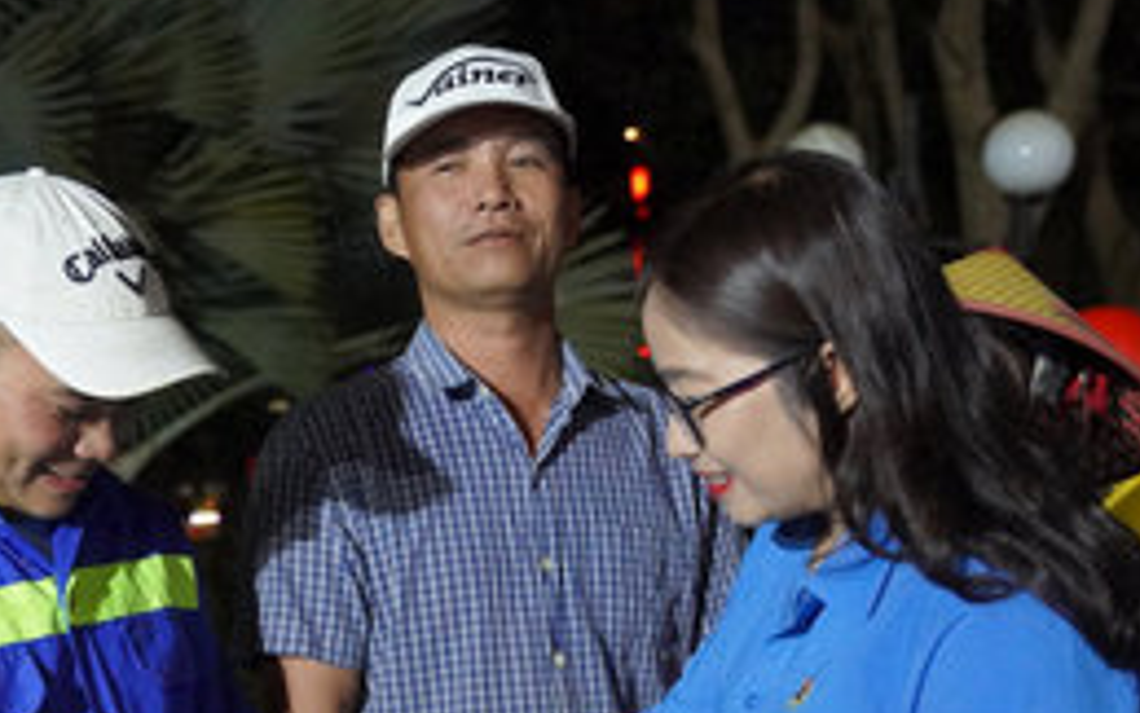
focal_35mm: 68
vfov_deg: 18.6
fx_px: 2126
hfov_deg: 29.8
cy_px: 687
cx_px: 365
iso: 12800
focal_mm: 32.2
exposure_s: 1/125
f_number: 2.8
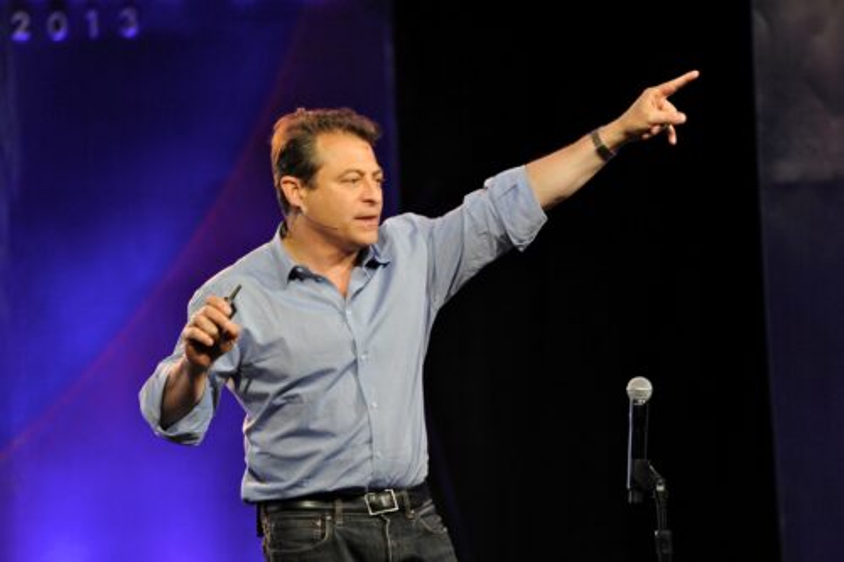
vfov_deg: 6.9
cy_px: 281
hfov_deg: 10.3
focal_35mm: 200
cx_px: 422
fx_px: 4687
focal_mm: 200
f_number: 3.2
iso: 1600
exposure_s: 1/200
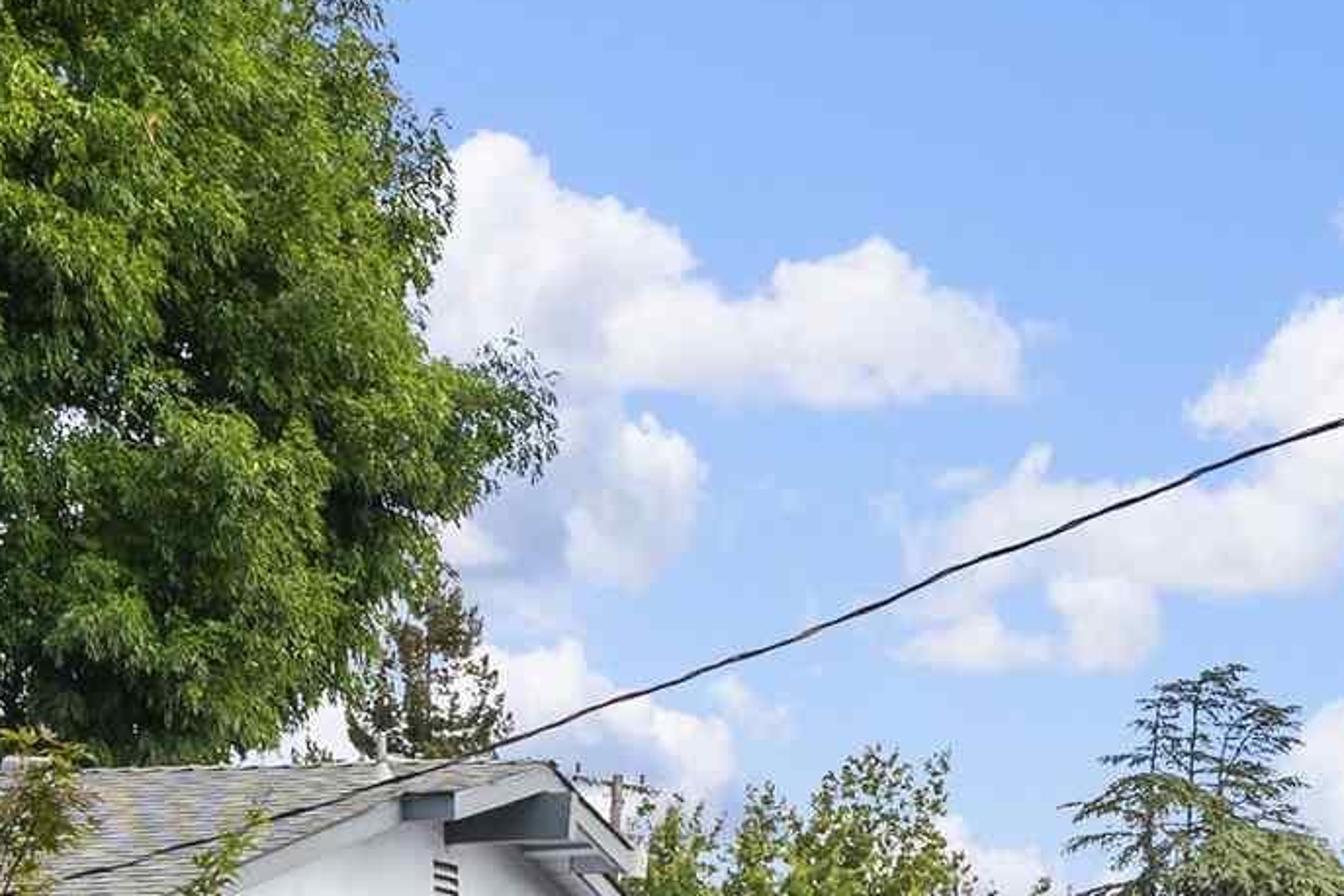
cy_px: 1053
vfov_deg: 14.9
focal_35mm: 89
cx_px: 1682
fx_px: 3307
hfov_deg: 21.1
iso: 100
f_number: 5.6
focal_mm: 19.8
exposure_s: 1/250
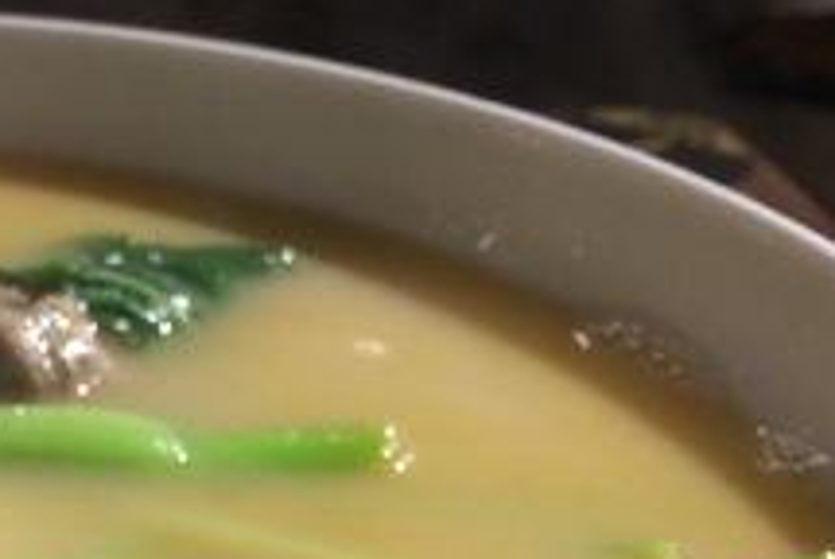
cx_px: -151
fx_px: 2276
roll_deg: -3.2
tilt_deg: -35.6
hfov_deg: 19.6
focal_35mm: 98
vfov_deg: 13.4
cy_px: 751
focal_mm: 4.15
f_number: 2.2
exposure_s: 1/50
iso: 40
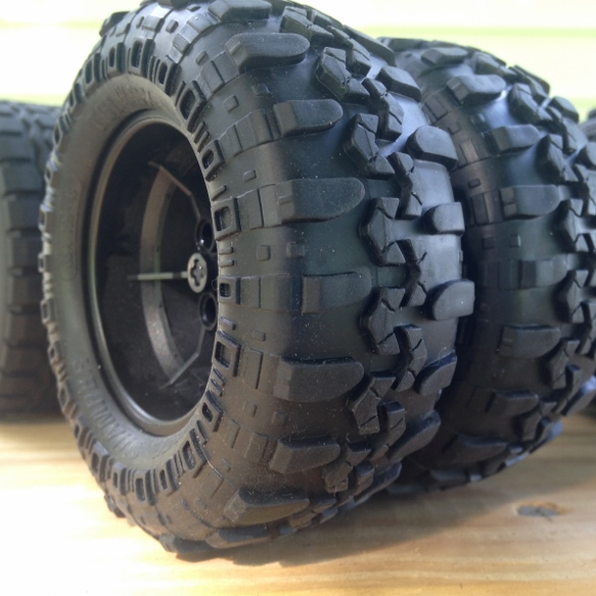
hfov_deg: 41.7
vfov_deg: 41.9
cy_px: 295
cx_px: 356
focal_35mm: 40
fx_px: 779
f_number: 2.4
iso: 50
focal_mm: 4.12
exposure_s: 1/30
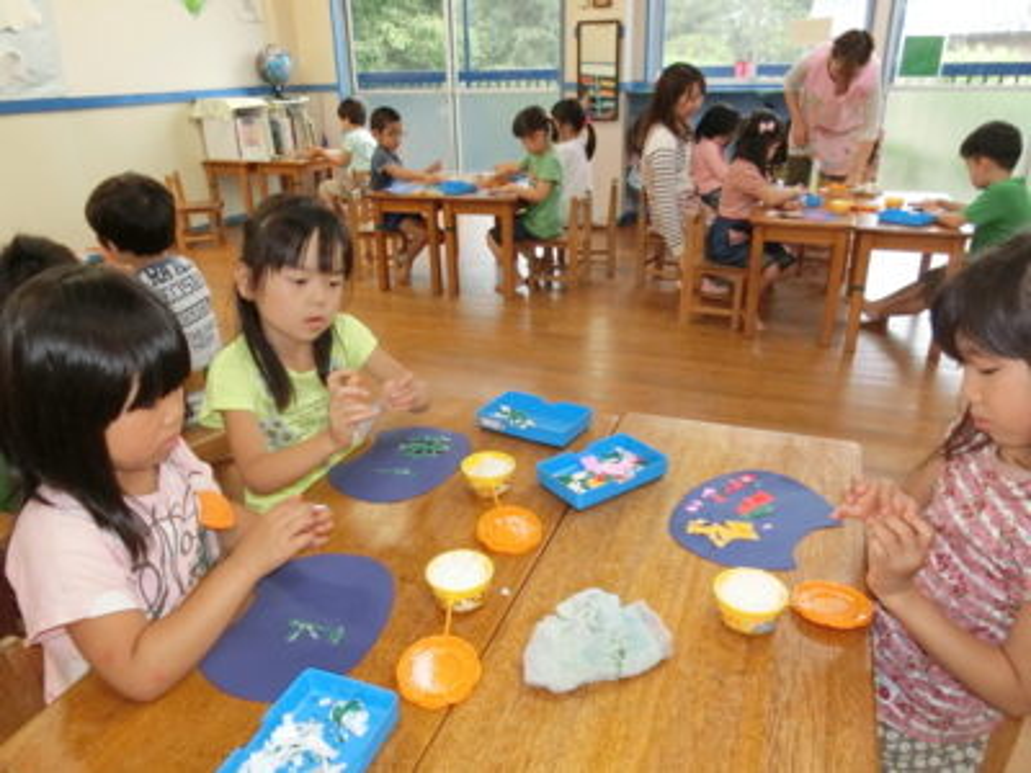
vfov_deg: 54.9
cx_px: 516
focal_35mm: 25
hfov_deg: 69.4
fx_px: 745
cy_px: 386
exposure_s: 1/60
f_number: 3.5
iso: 400
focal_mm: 4.5
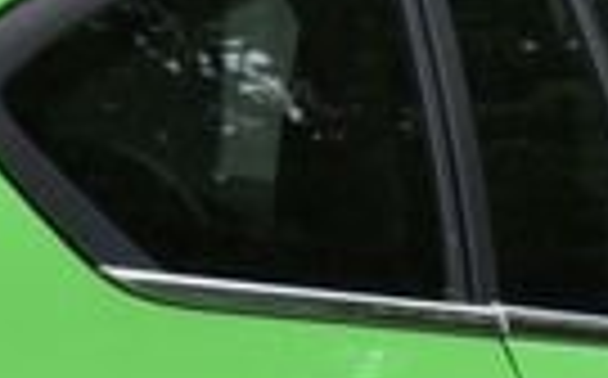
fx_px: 6405
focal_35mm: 387
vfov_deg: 3.3
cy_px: 850
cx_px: -446
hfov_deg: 5.4
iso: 500
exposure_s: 1/250
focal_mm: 50
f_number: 8
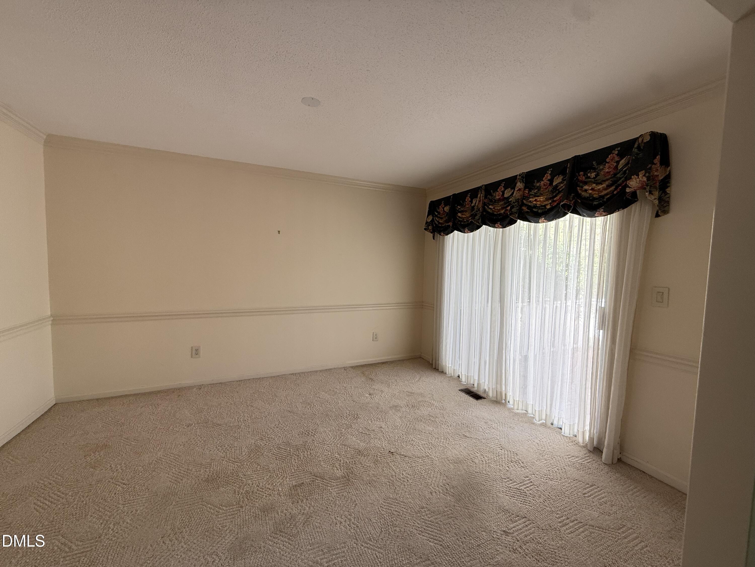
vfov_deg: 85.7
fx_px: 305
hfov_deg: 102.1
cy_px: 284
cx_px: 378
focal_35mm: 14
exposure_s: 1/99
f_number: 2.2
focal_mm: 2.22
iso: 100
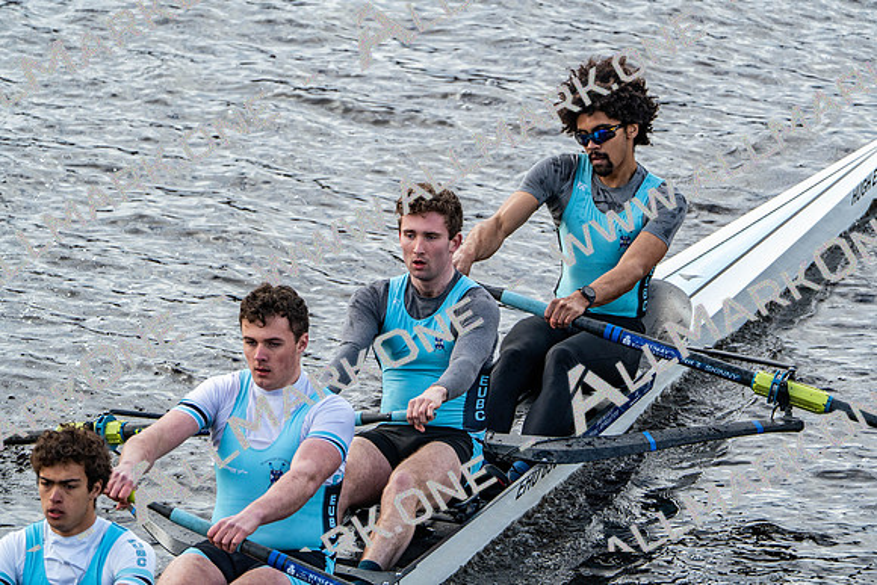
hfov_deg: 3.4
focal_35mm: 600
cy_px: 292
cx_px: 438
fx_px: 14619
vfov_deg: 2.3
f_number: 6.3
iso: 1000
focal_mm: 600
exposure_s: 1/1250
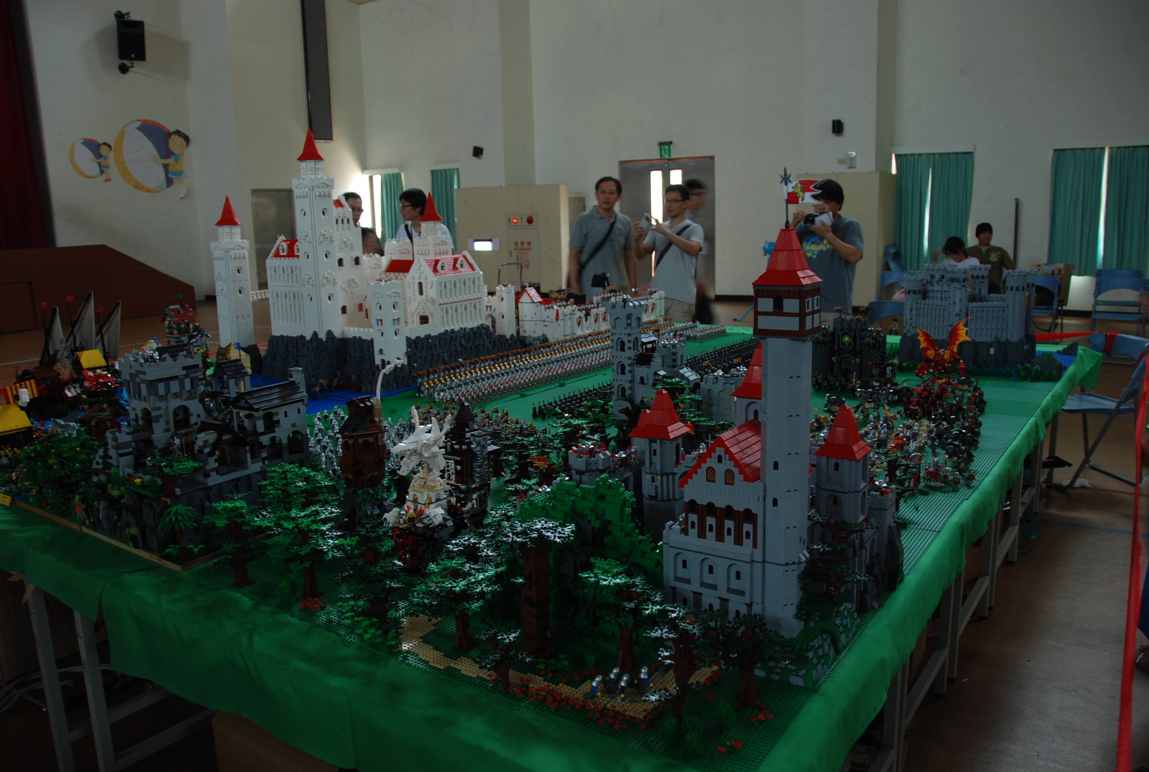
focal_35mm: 27
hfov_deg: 67.3
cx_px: 574
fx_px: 864
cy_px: 386
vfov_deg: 48.1
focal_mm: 18
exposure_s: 1/10
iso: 100
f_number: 3.5
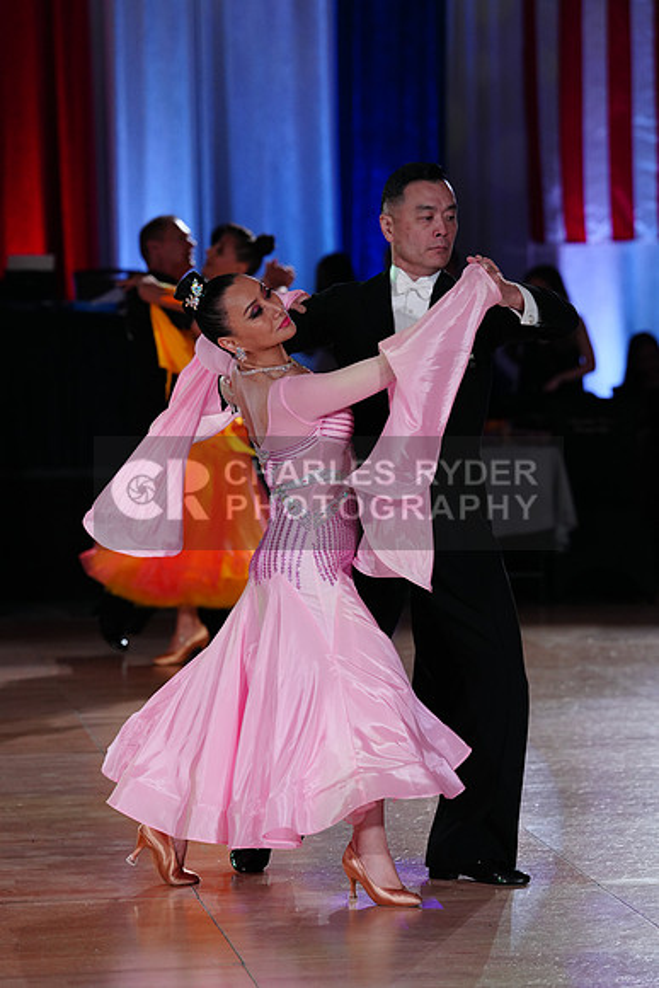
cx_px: 330
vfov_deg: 14.2
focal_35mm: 144
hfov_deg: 9.5
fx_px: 3951
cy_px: 494
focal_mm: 144
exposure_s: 1/500
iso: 1600
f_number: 4
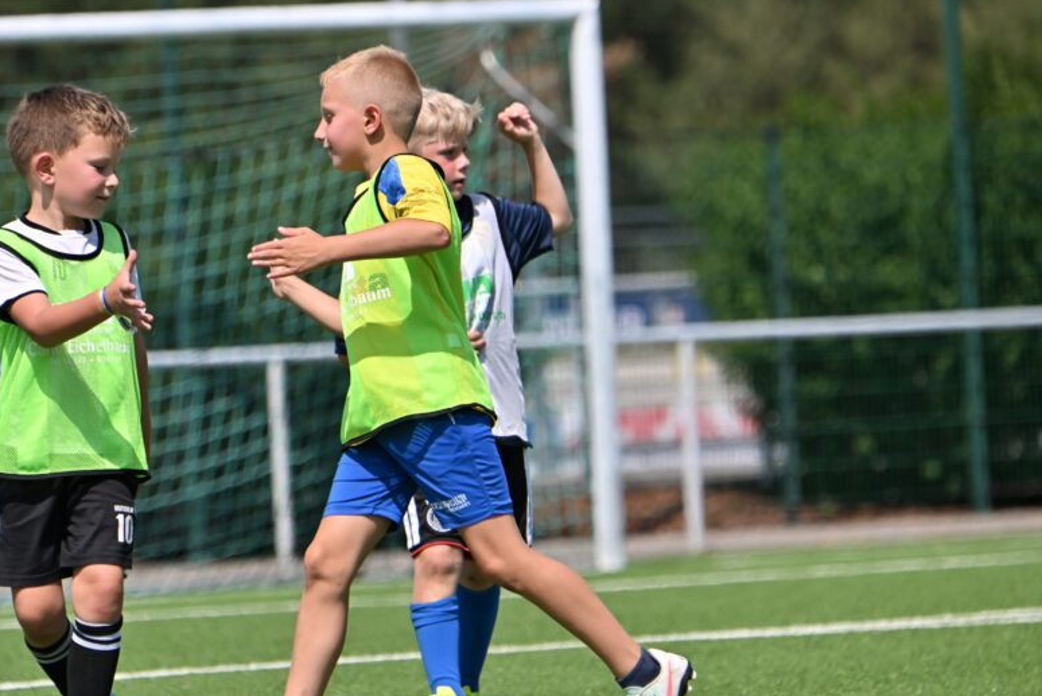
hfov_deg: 5.8
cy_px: 421
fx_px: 10339
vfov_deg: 3.9
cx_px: 407
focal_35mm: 357
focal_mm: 270
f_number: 5.6
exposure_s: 1/1600
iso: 160
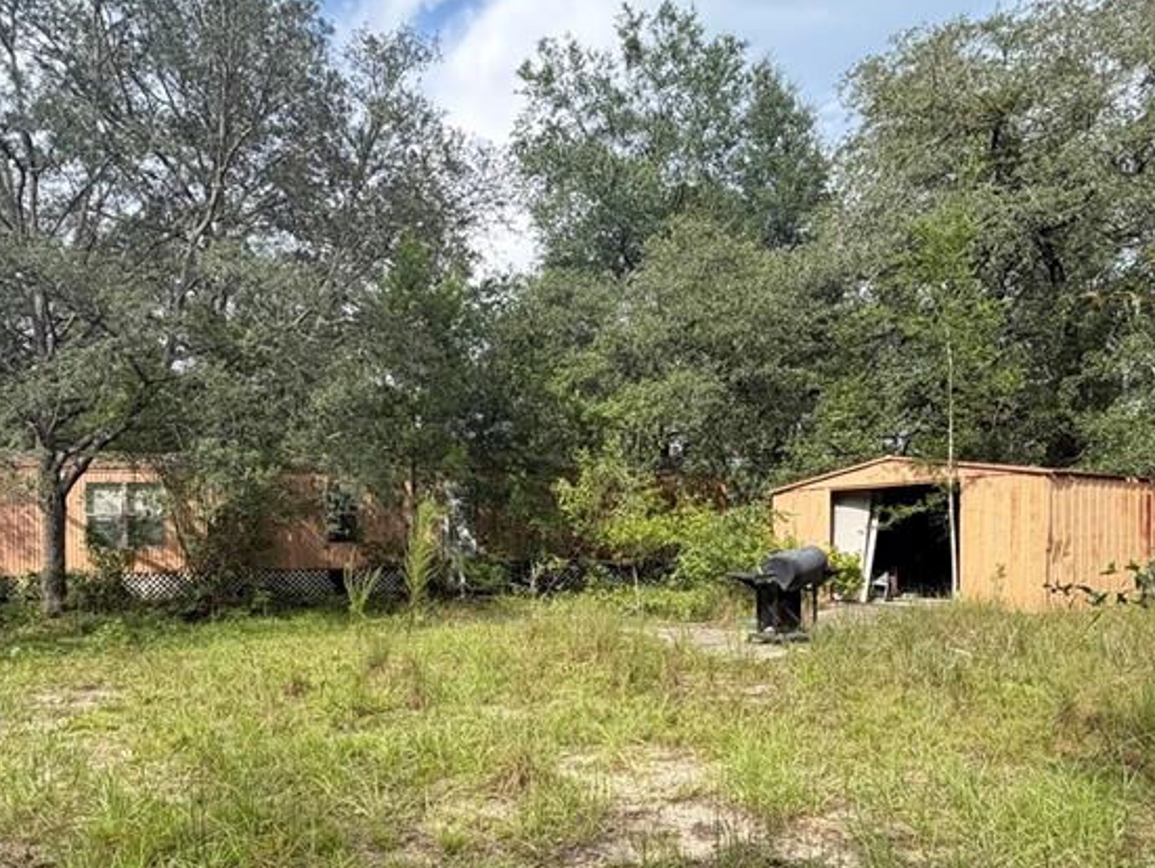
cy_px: 583
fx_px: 868
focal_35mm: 26
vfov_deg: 52.1
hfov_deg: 66.4
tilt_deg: -2.0
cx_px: 442
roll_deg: +0.2
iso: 40
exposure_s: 1/651
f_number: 2.2
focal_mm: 2.22
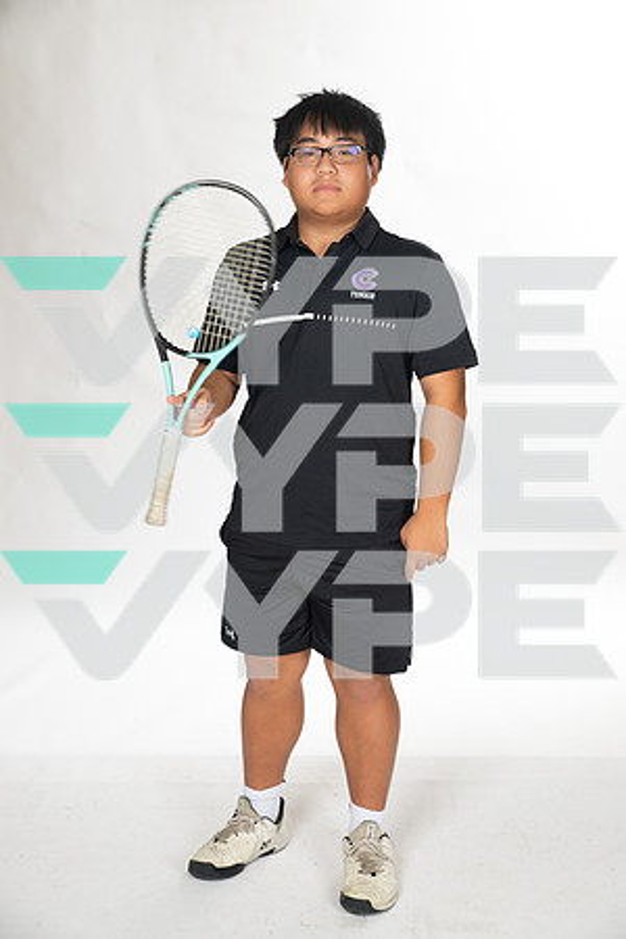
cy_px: 470
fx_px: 1461
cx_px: 313
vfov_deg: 35.6
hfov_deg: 24.2
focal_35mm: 56
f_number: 7.1
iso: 800
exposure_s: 1/320
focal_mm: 56
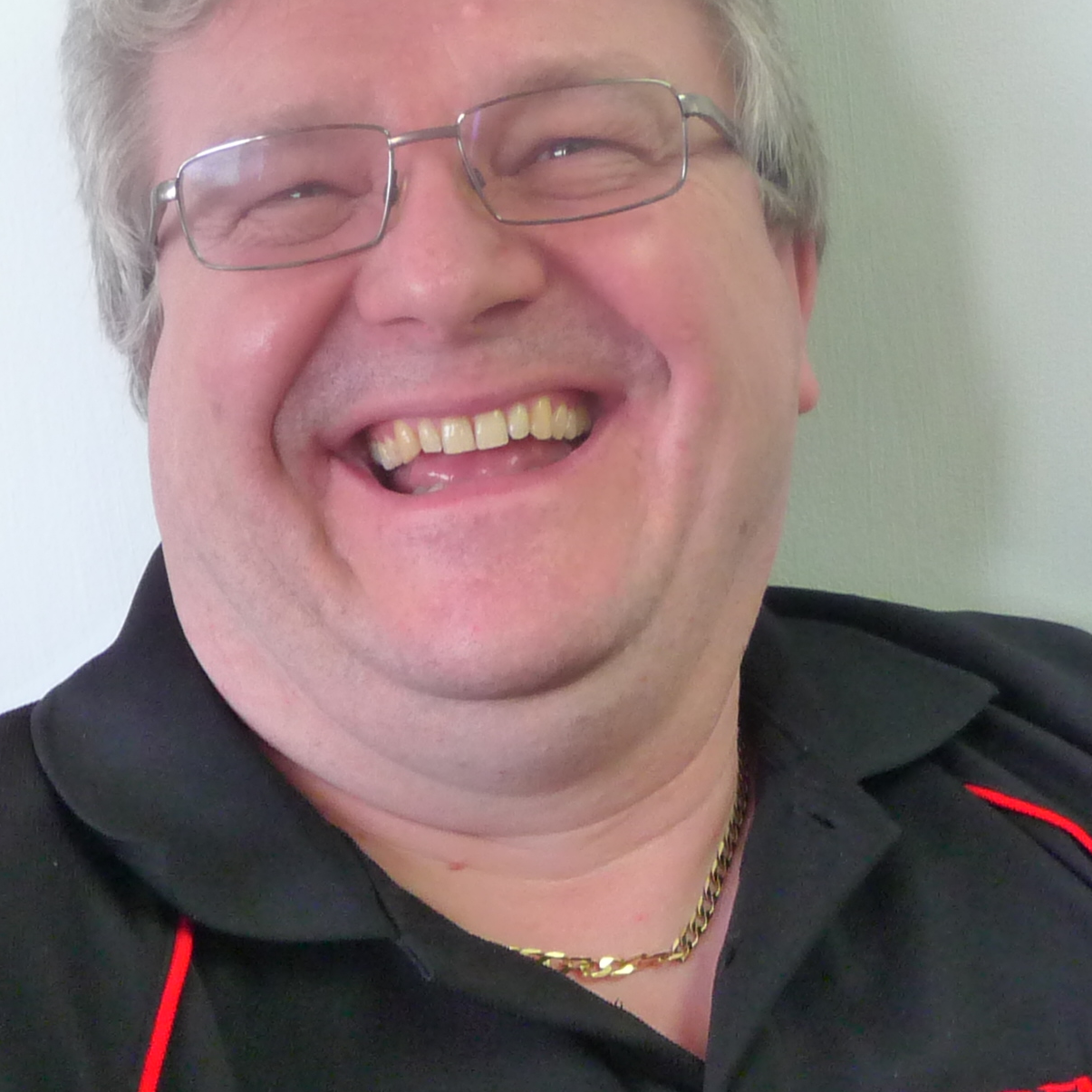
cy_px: 828
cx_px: 405
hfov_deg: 16.0
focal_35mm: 109
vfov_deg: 15.9
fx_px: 3890
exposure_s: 1/30
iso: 320
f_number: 4
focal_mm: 7.1
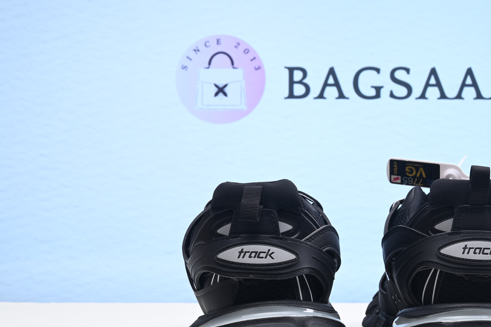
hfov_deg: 32.6
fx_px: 832
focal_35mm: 61
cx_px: 322
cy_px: 168
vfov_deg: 22.3
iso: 100
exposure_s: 1/2
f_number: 16
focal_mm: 41
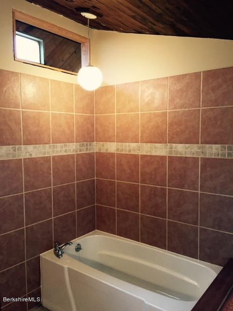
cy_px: 156
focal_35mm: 29
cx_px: 116
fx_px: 260
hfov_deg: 48.2
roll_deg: -0.1
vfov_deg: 61.7
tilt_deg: -4.2
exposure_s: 1/30
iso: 160
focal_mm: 4.15
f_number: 2.2
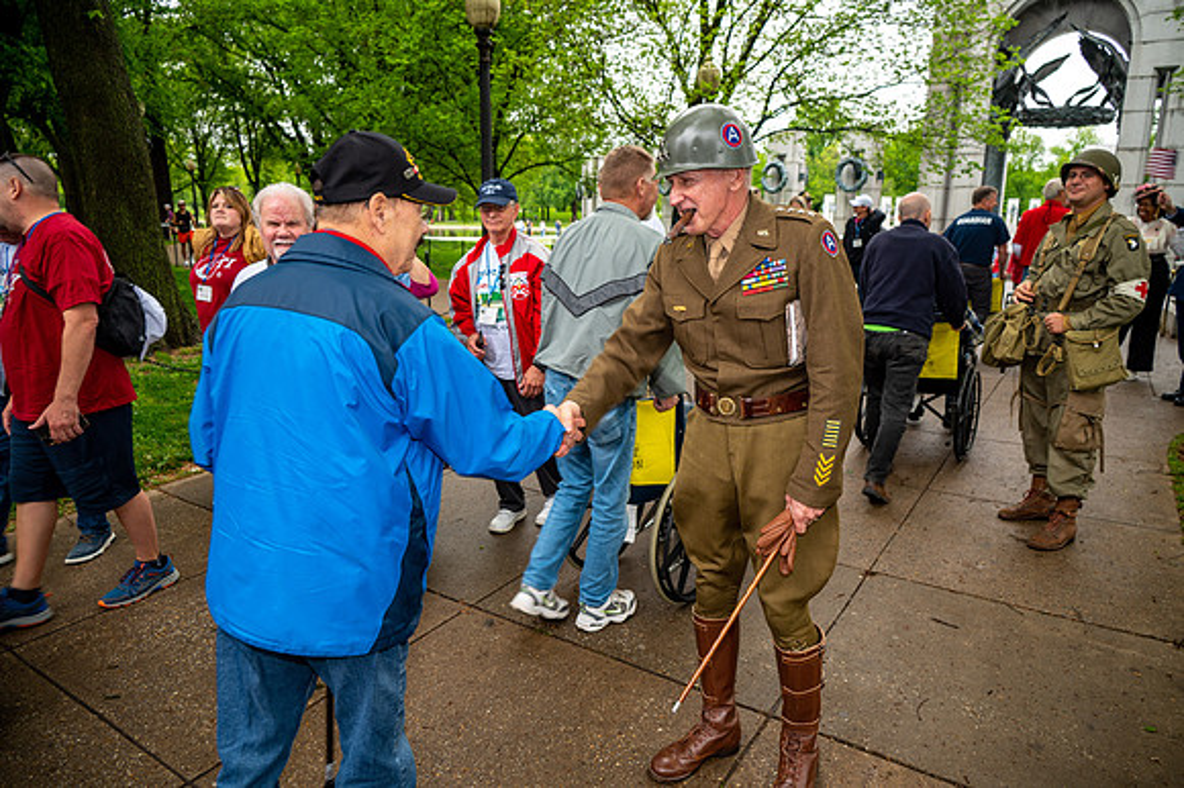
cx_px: 592
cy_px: 394
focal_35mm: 24
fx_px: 789
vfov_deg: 53.1
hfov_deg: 73.8
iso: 100
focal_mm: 24
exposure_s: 1/60
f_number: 4
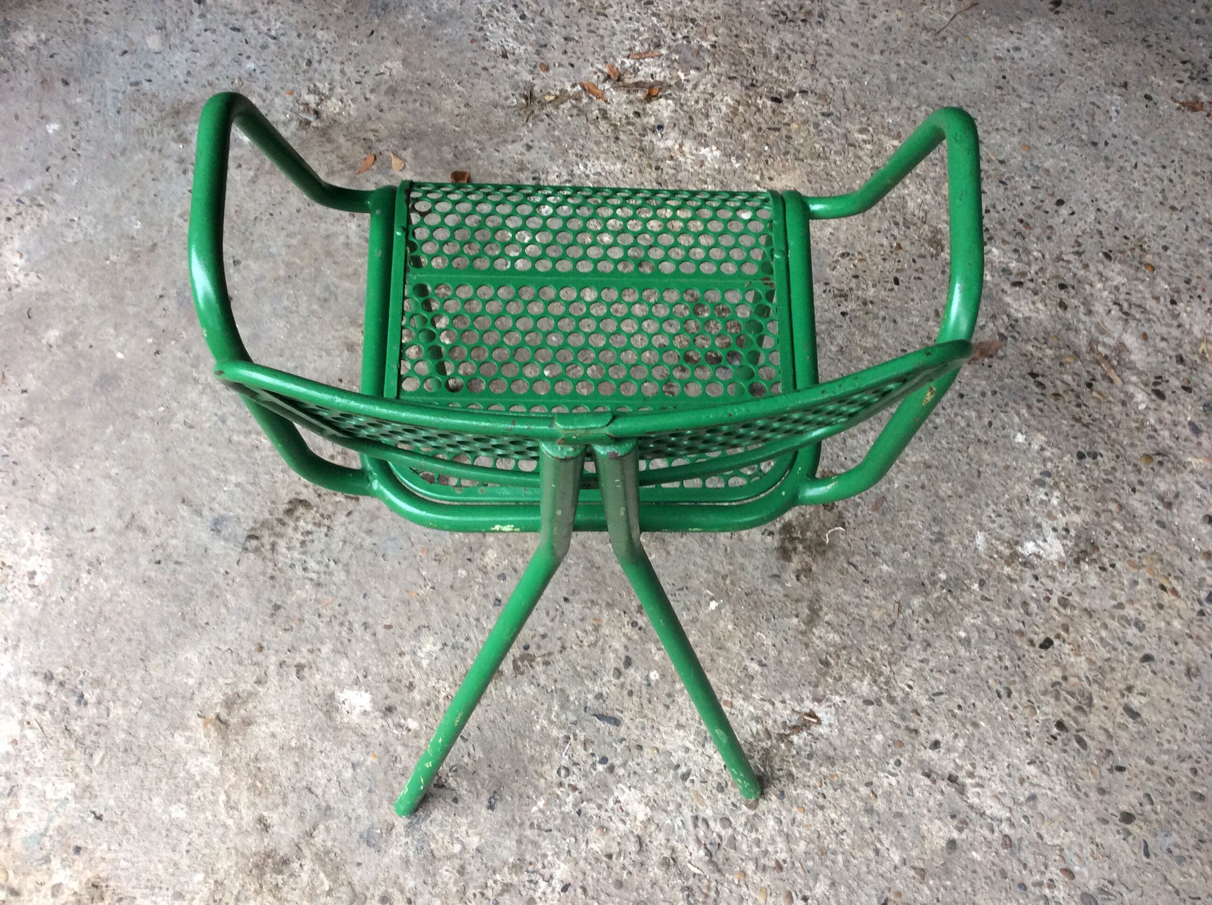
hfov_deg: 56.9
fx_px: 1119
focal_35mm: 32
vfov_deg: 44.1
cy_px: 452
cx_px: 606
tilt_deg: -59.7
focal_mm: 3.3
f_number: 2.4
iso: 64
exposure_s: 1/25
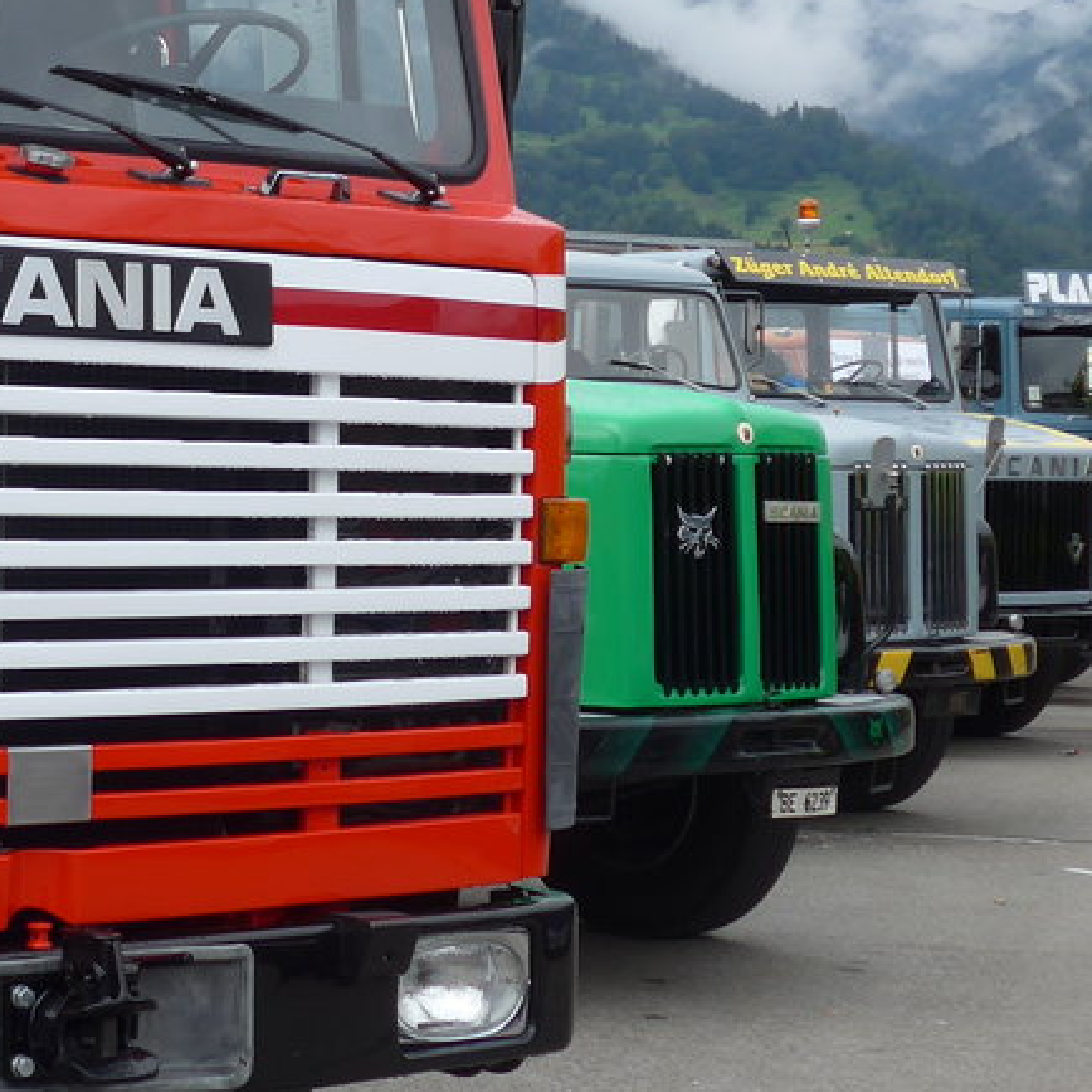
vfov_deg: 19.7
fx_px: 3141
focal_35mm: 88
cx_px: -153
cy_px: 418
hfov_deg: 18.8
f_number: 2.8
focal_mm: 7.5
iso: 80
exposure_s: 1/640
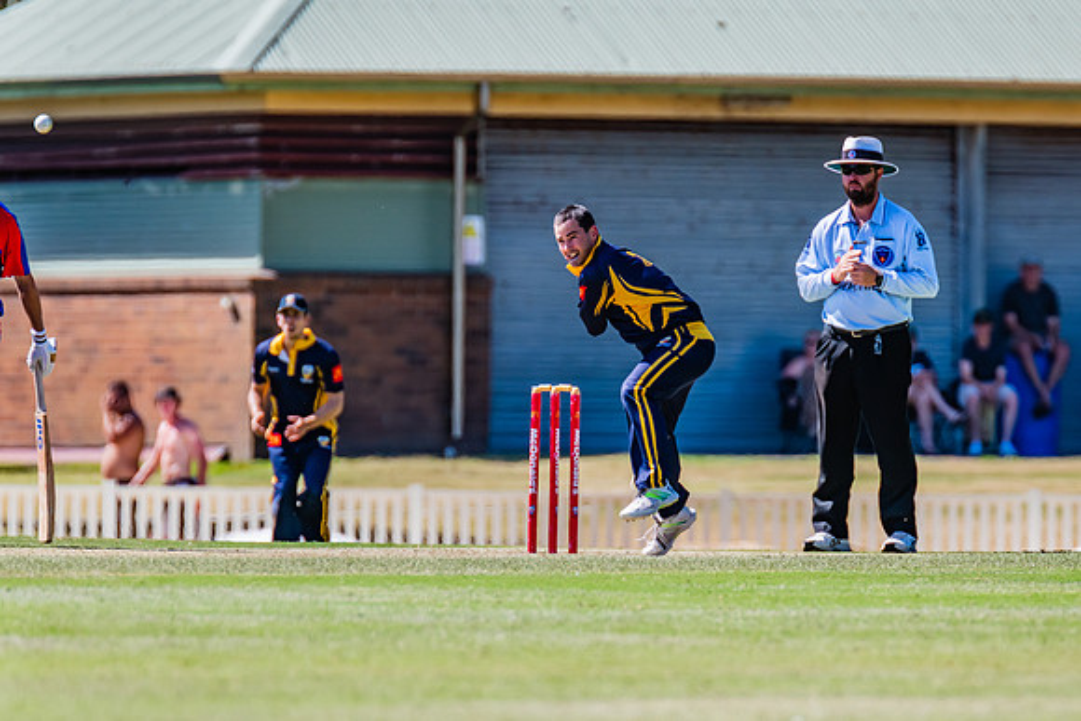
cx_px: 615
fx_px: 20715
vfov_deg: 2.0
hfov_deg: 3.0
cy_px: 373
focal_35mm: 690
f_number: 7.1
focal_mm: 600
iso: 640
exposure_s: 1/2000
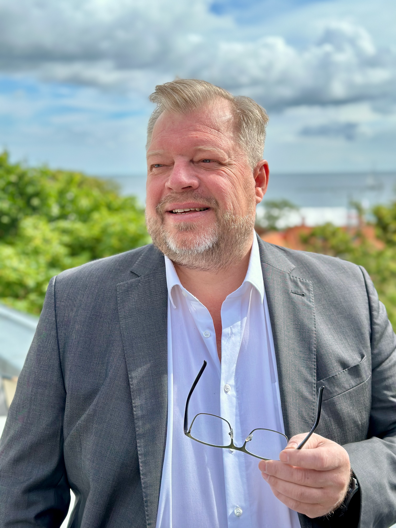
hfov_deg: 30.3
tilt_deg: -6.9
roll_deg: -0.3
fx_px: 732
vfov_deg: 39.7
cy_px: 264
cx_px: 198
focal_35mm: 48
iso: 100
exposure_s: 1/4016
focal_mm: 6.86
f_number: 1.78
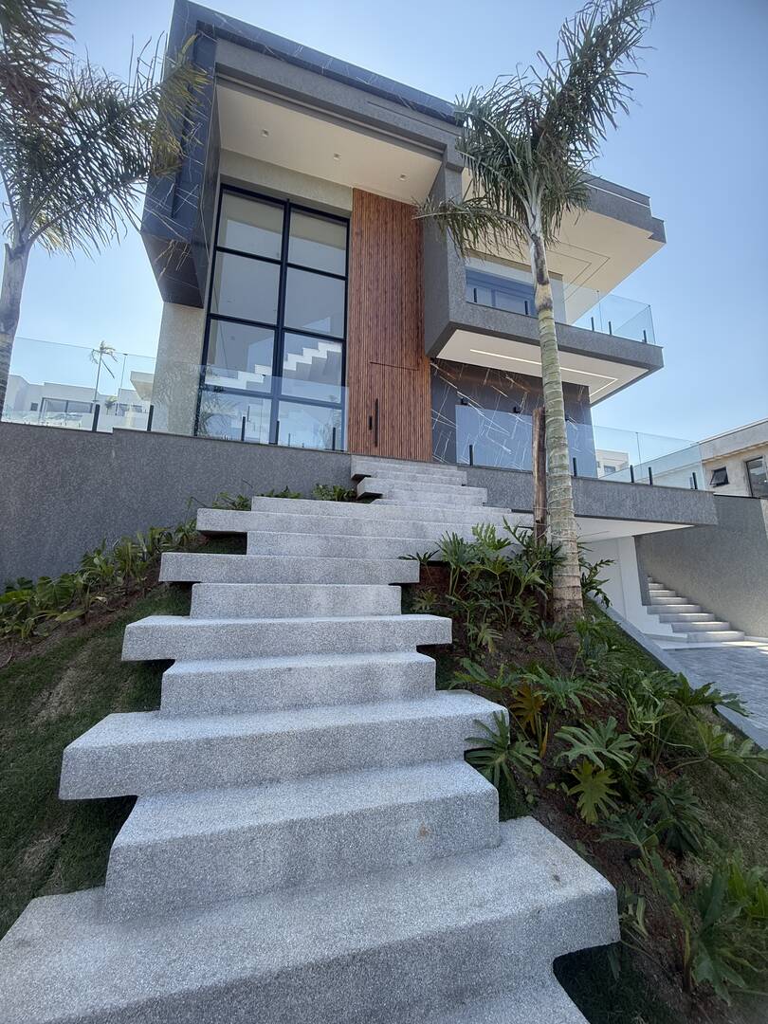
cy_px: 512
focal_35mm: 14
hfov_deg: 85.7
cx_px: 384
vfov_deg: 102.1
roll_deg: -1.2
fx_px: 414
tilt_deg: +12.0
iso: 50
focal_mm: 2.22
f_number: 2.2
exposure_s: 1/347
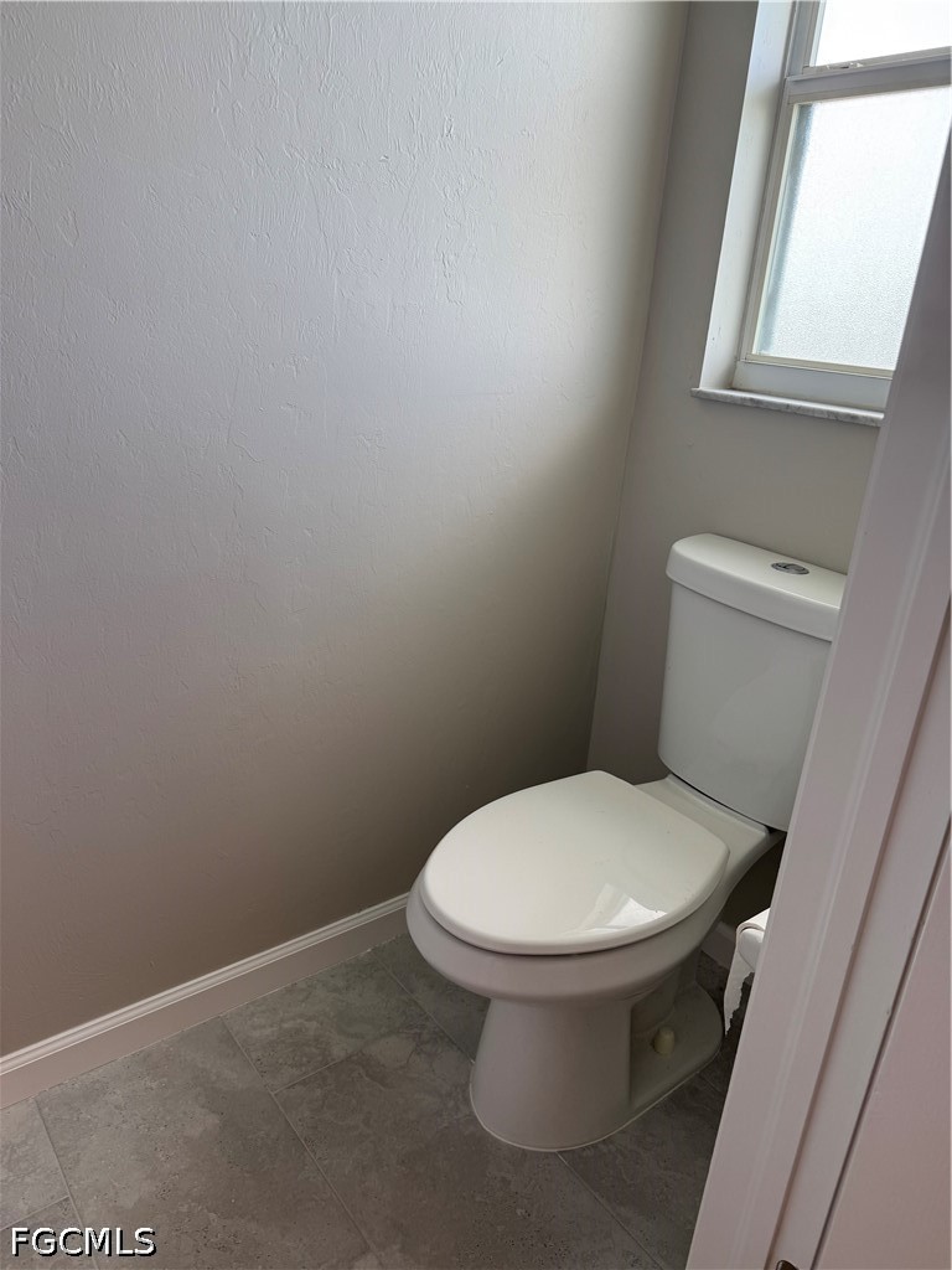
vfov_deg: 71.6
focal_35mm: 24
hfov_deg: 56.8
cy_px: 635
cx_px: 476
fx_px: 880
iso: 100
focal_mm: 6.76
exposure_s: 1/120
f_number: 1.78
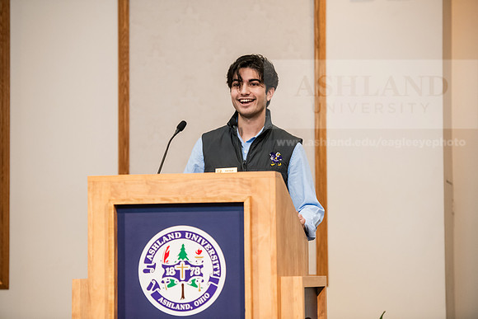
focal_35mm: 135
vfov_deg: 10.2
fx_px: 1793
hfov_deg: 15.2
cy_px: 160
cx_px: 239
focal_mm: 135
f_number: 3.2
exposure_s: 1/200
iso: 2000
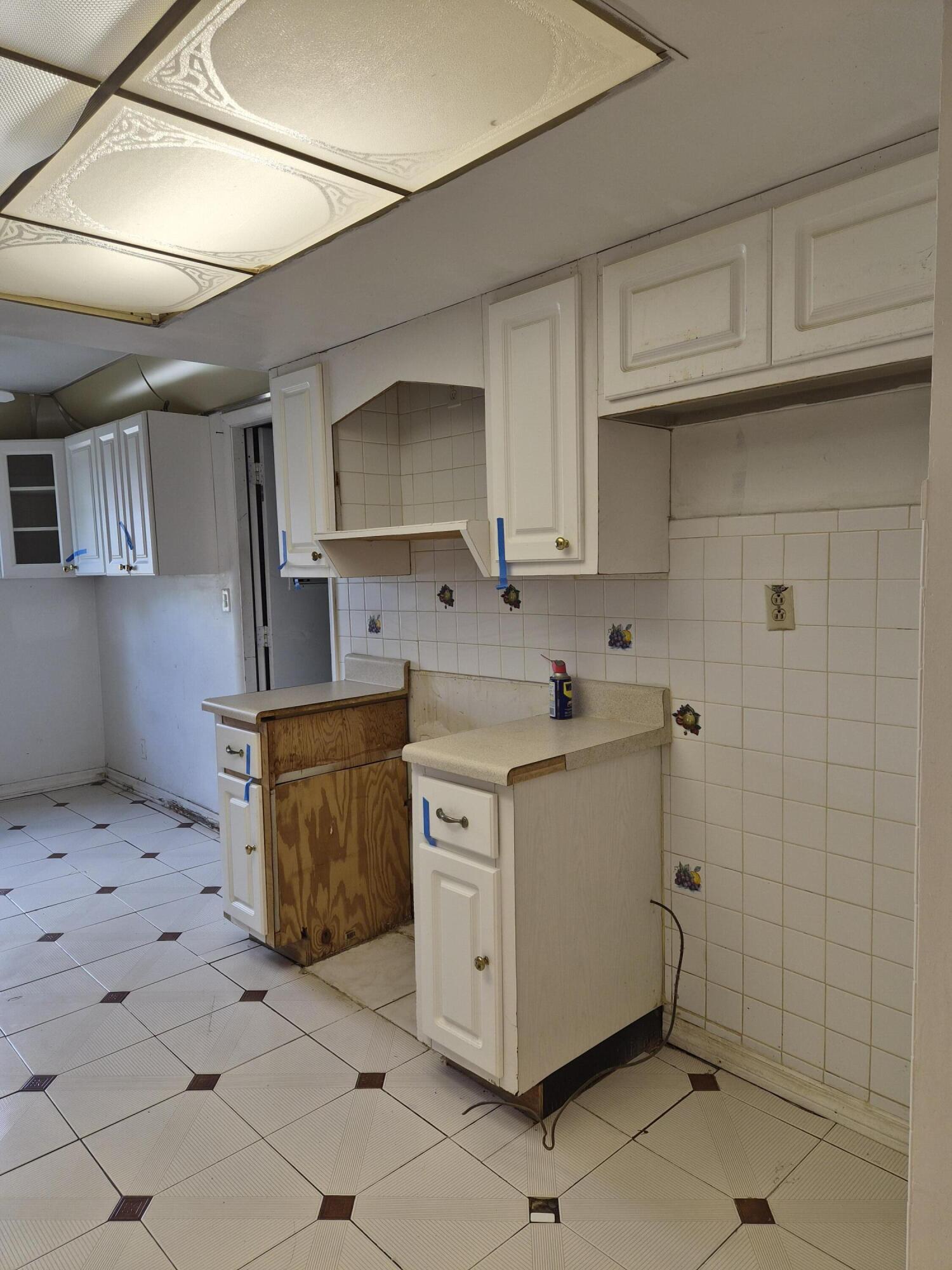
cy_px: 635
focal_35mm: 23
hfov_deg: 58.9
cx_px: 476
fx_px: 843
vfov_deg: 73.9
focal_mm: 5.4
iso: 40
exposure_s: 1/120
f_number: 1.8
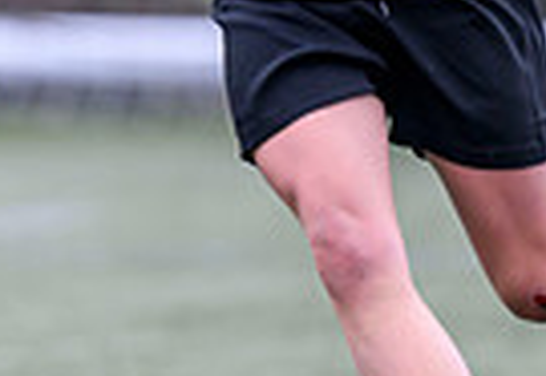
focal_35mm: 2034
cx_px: -764
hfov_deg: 1.0
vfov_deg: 0.7
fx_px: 31167
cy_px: -80
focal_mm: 400
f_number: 3.5
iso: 800
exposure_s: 1/1600
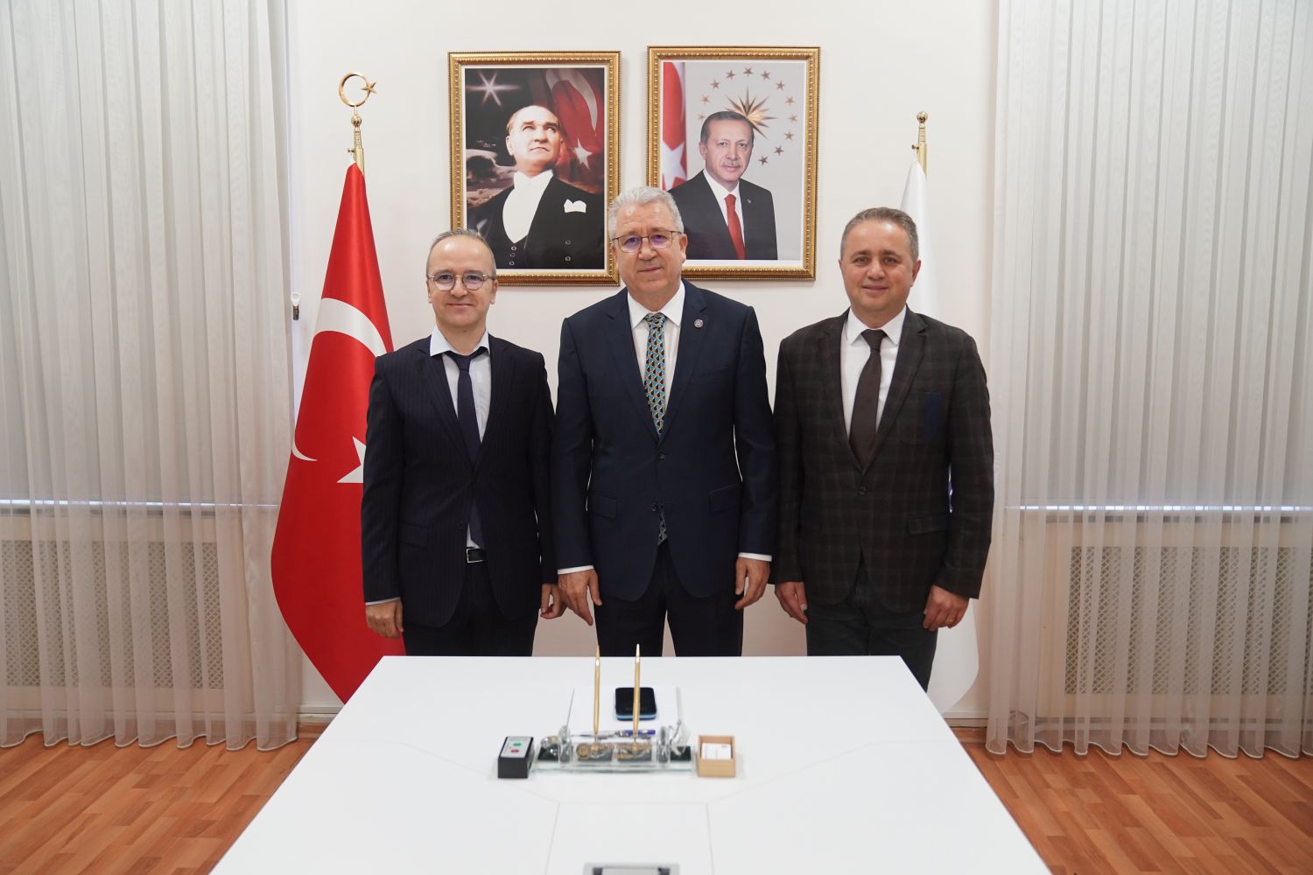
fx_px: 1058
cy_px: 438
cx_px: 656
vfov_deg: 45.0
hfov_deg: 63.7
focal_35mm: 29
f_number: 3.2
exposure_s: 1/125
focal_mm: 29
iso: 1600
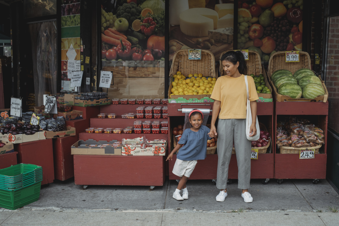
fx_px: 471
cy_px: 113
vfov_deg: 27.0
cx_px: 170
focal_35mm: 50
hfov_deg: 39.6
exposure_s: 1/640
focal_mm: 50
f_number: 6.3
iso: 1250
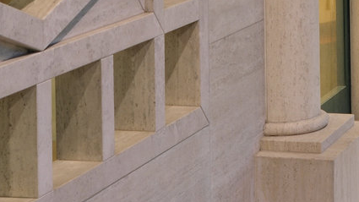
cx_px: 464
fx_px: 1352
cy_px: -174
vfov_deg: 8.2
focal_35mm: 142
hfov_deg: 14.5
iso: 100
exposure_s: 5
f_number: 11
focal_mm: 24
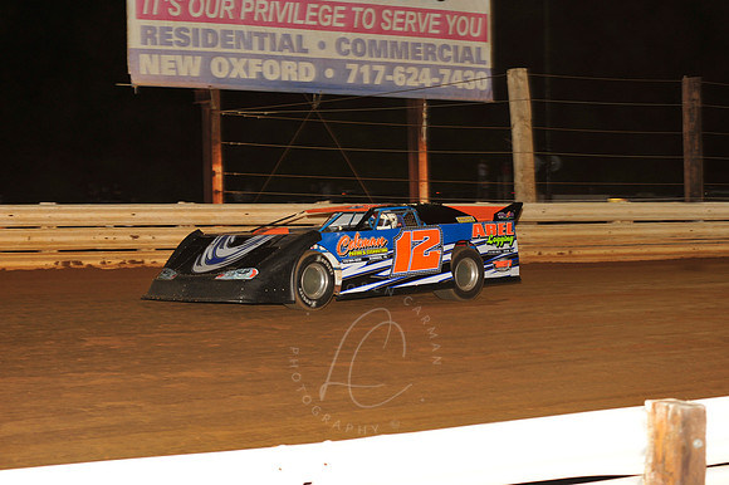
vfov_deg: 14.8
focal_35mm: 92
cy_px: 242
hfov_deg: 22.2
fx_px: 1862
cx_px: 364
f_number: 6.3
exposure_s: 1/250
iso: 800
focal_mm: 92
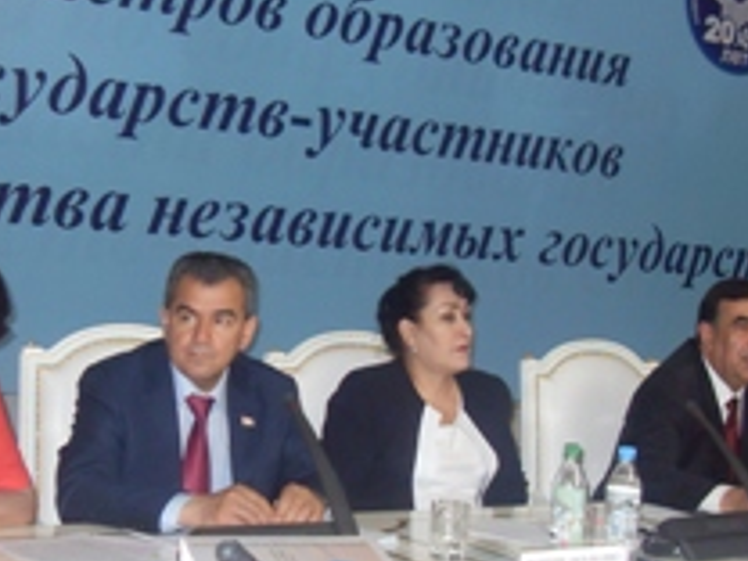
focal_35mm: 71
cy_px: 266
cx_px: 511
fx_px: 1534
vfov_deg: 20.7
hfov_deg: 27.2
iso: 240
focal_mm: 6.3
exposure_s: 1/45
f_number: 2.8
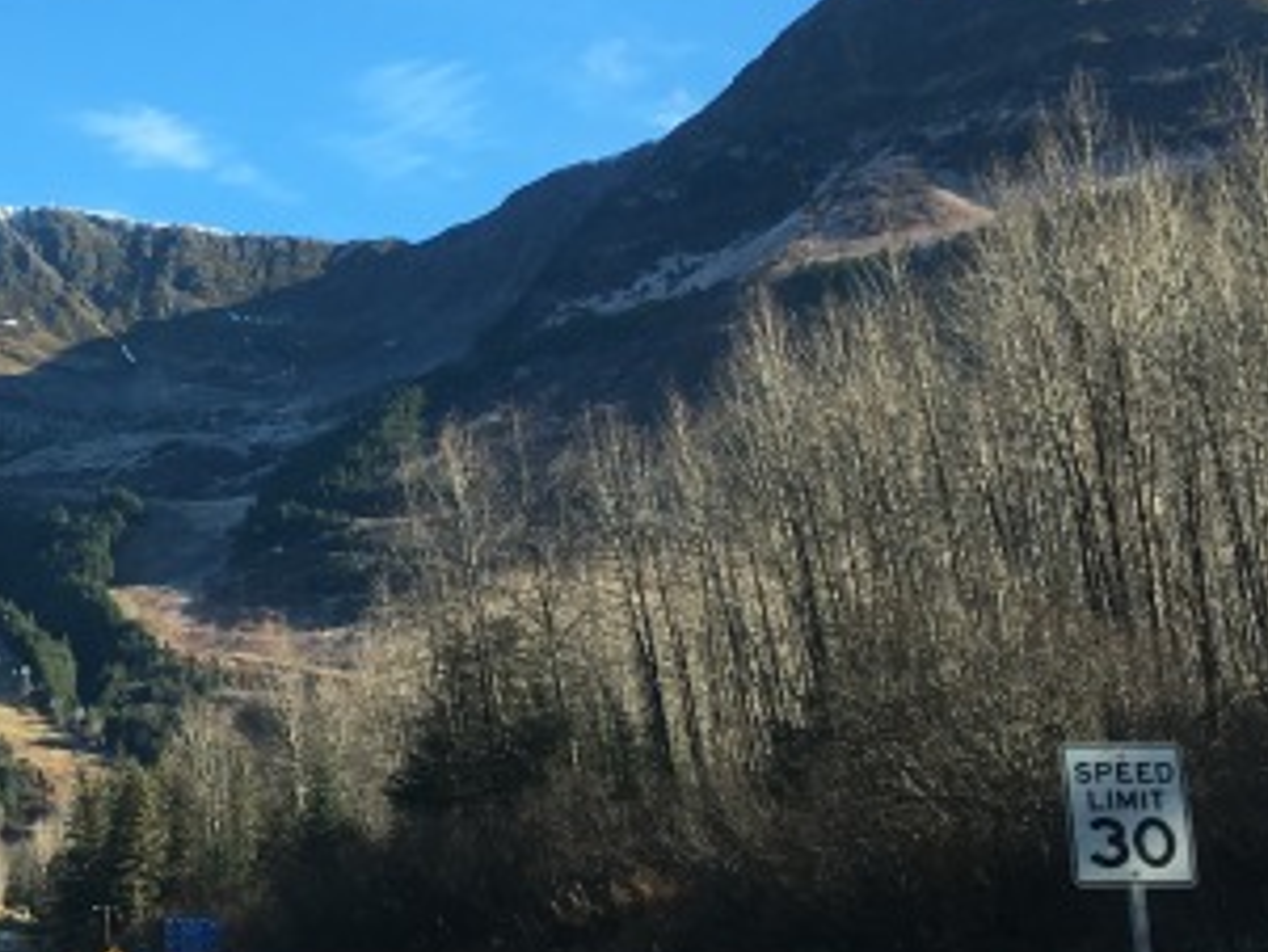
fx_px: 2822
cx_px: -88
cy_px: 392
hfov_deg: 23.9
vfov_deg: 19.1
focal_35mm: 77
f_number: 2.2
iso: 25
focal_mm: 4.15
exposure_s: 1/370
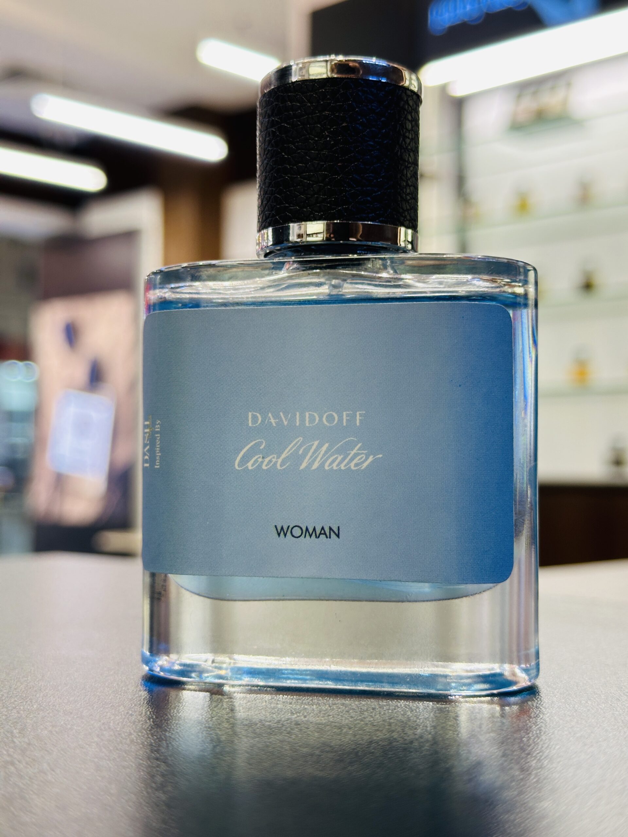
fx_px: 1161
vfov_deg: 39.7
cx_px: 314
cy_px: 418
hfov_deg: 30.3
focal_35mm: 48
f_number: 1.78
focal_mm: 6.86
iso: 64
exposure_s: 1/50
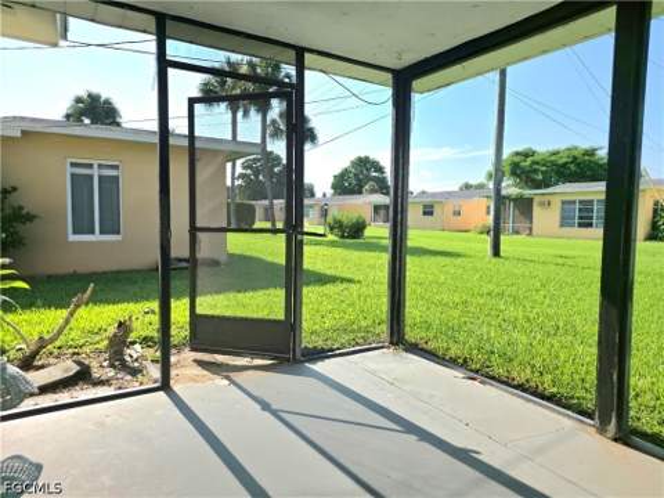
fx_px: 441
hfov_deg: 73.9
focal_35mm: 23
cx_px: 332
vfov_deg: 58.9
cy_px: 249
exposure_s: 1/1250
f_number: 1.7
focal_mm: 6.25
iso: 12
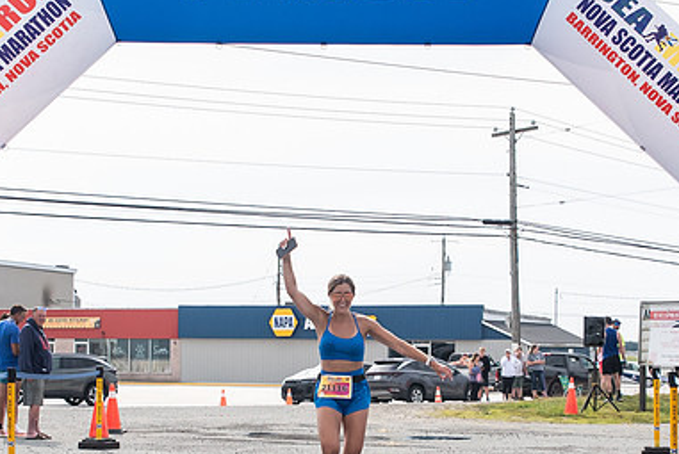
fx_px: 1624
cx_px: 324
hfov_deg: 23.6
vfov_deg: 15.9
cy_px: 329
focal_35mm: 86
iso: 800
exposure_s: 1/3200
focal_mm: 32
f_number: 4
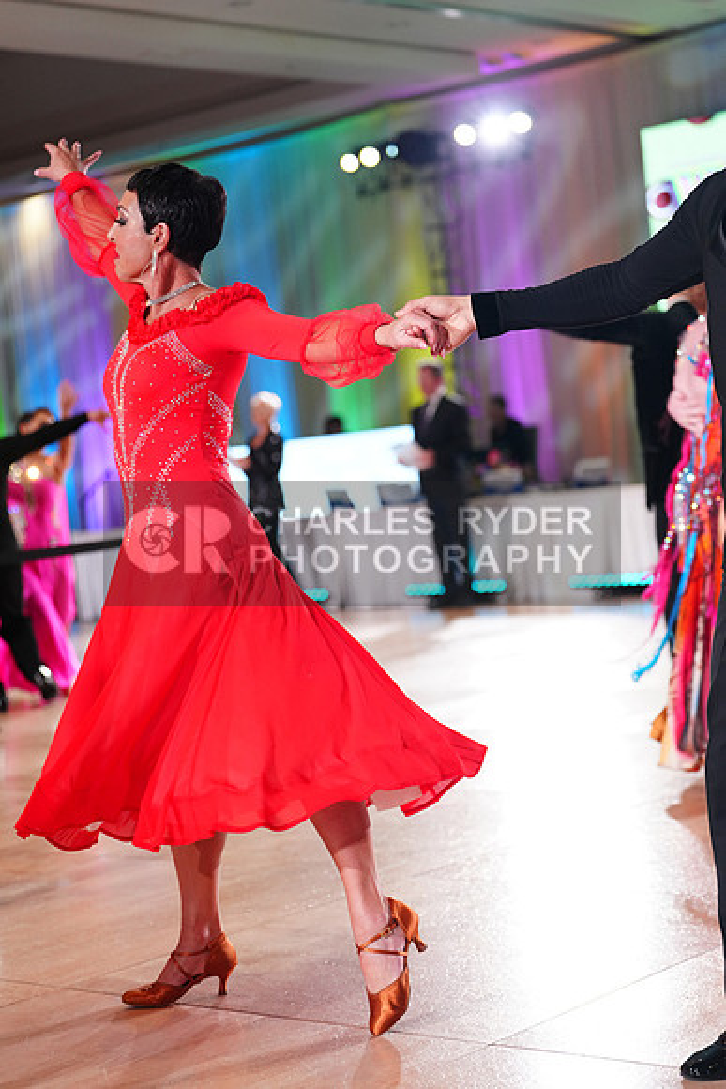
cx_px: 363
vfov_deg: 28.8
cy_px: 544
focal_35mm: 70
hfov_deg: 19.5
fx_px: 2116
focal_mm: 70
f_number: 2.8
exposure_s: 1/500
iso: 2000
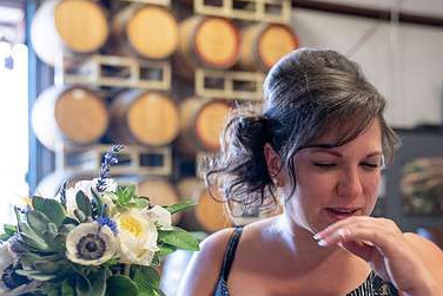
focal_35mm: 54
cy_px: 206
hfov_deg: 36.8
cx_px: 245
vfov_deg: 24.9
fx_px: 665
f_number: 2.8
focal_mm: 35
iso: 500
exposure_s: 1/100
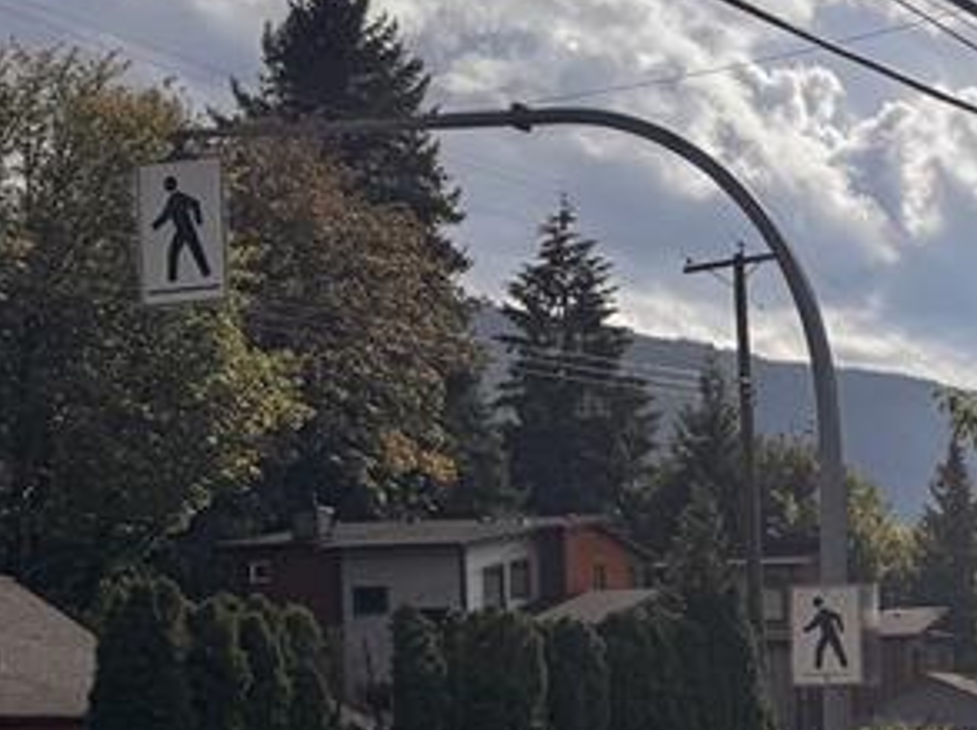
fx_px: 2368
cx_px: 1327
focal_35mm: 84
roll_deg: -0.2
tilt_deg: +0.3
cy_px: 700
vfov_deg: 17.2
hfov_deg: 20.9
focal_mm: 6.76
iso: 80
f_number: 1.78
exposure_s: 1/12346
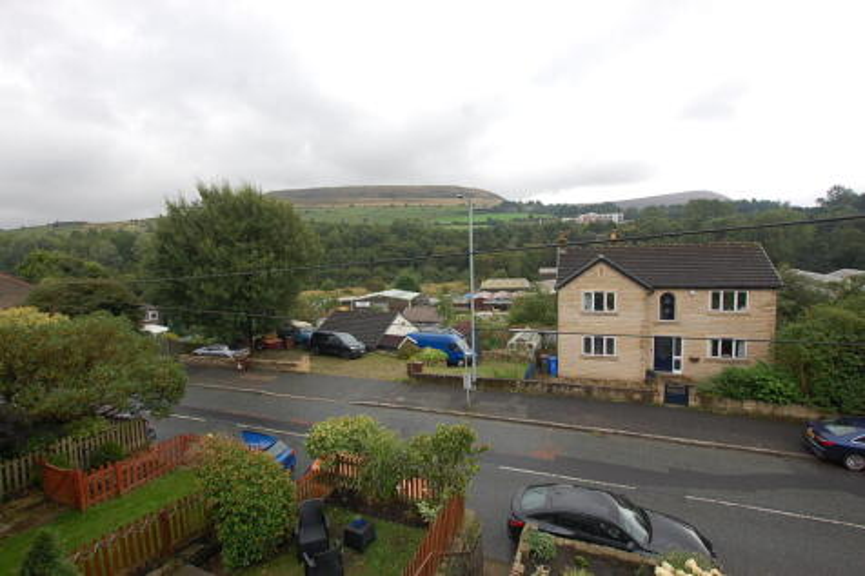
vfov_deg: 72.0
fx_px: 396
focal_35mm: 16
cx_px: 432
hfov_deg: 95.0
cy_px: 288
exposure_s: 1/125
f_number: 5.6
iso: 400
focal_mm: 11
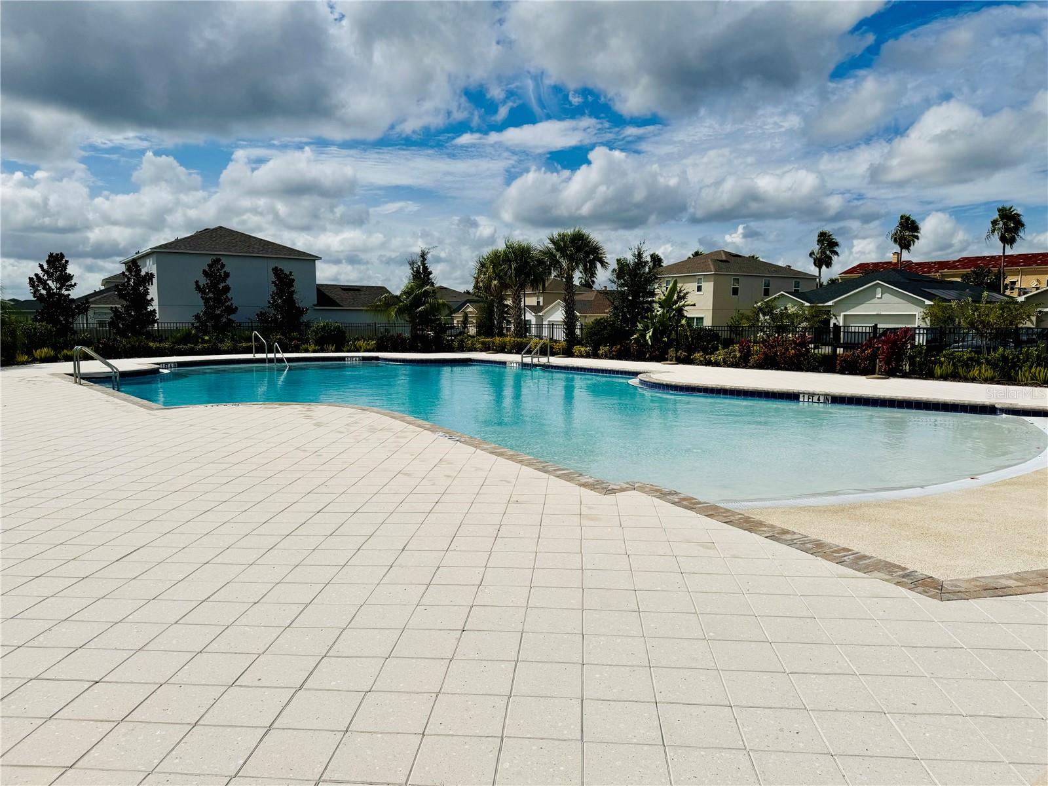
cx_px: 524
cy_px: 393
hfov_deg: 71.6
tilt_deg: -5.5
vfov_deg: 56.8
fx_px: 727
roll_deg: +0.3
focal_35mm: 24
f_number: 1.78
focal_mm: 6.76
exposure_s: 1/20000
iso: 80
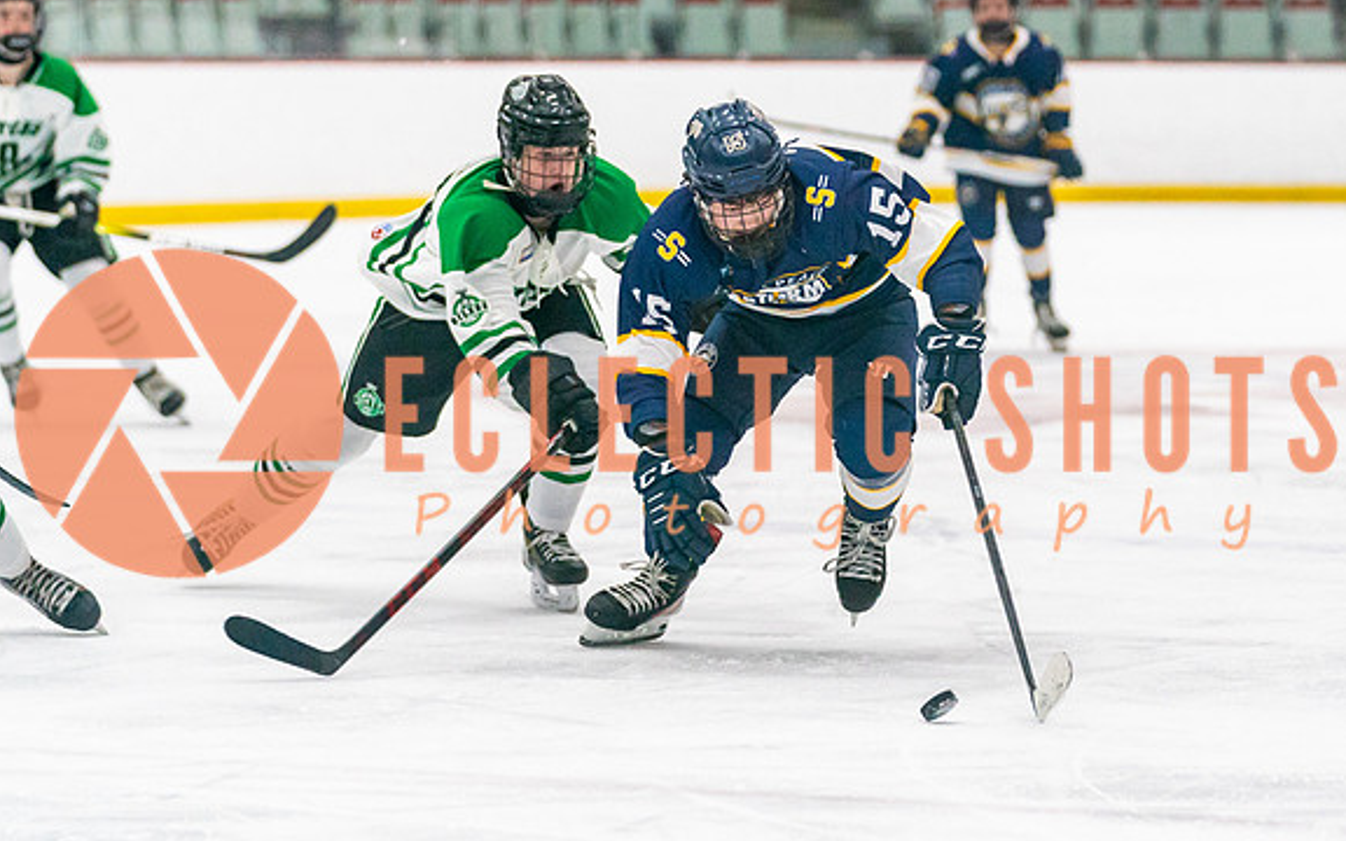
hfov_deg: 10.0
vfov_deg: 6.3
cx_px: 753
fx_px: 7703
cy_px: 415
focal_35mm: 210
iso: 4000
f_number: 2.8
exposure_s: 1/1600
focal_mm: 128
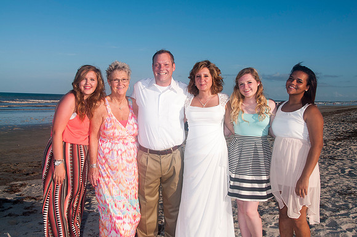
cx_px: 178
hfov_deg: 48.0
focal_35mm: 40
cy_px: 118
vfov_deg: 32.9
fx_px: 401
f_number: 10
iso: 100
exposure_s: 1/250
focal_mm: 27
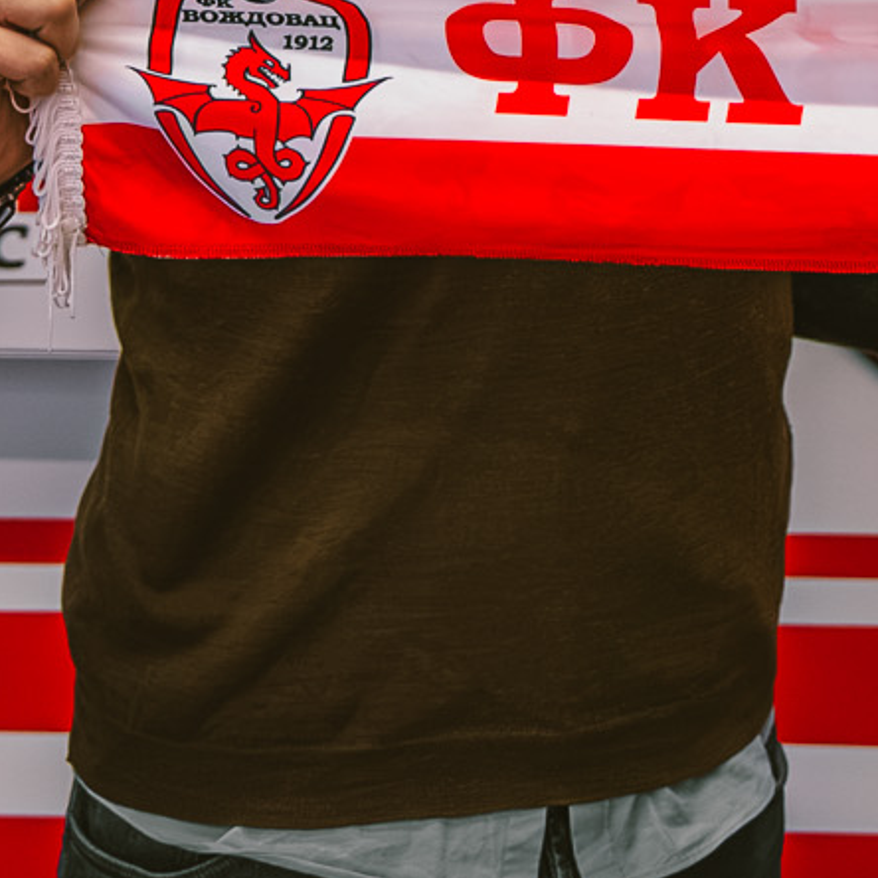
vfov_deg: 10.9
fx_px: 4505
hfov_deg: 10.9
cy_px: -271
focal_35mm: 157
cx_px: 1068
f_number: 2.8
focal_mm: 40
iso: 3200
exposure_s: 1/800
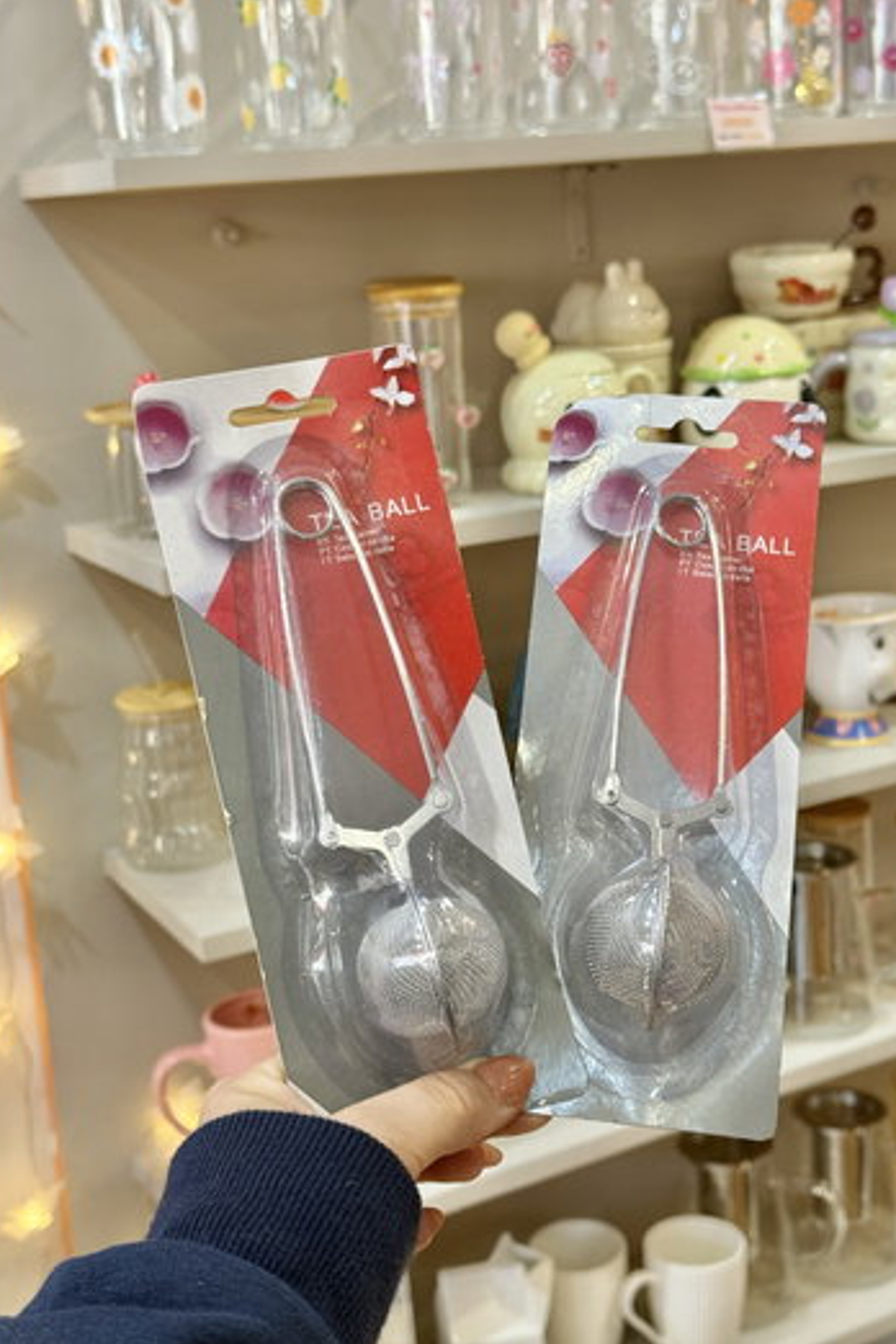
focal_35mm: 51
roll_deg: +3.8
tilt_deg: -13.7
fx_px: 1904
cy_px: 681
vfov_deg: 38.9
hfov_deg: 26.5
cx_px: 487
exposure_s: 1/50
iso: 160
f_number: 1.78
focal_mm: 6.76
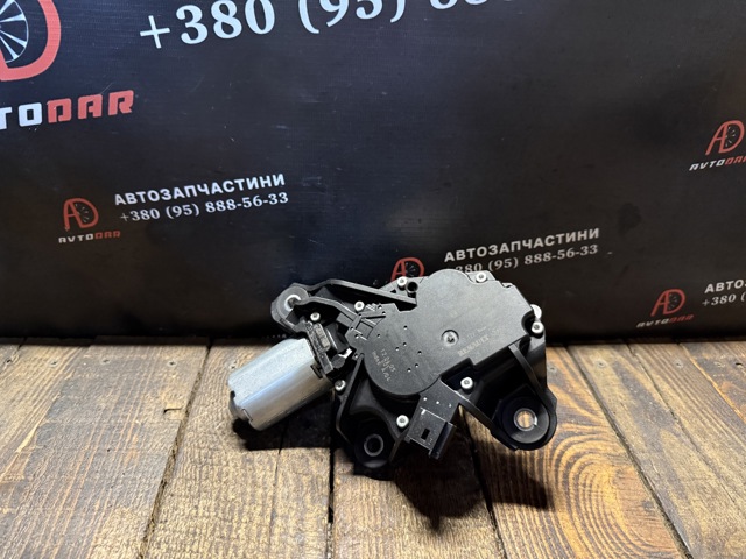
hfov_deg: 71.6
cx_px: 373
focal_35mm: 24
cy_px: 280
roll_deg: -2.7
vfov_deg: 56.8
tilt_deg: -28.6
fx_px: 517
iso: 800
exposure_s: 1/33
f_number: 1.78
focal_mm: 6.76
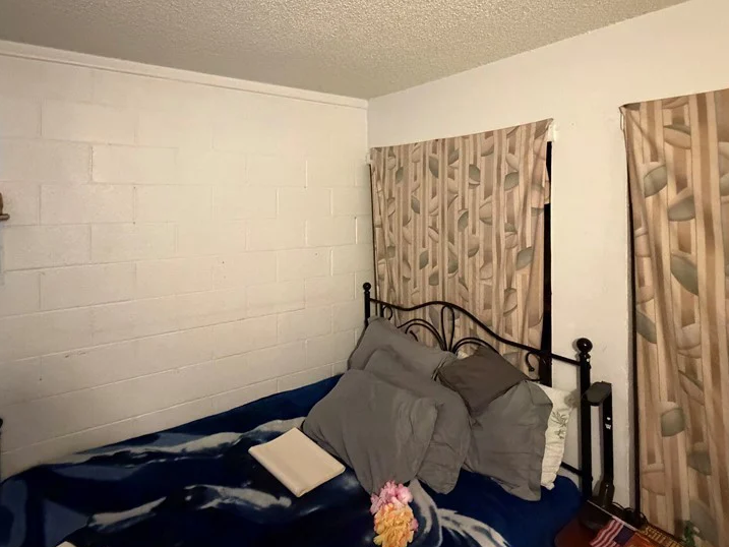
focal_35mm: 20
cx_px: 341
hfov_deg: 81.6
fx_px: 421
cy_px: 195
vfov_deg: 64.7
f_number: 2.2
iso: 1250
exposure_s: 1/60
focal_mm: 2.22
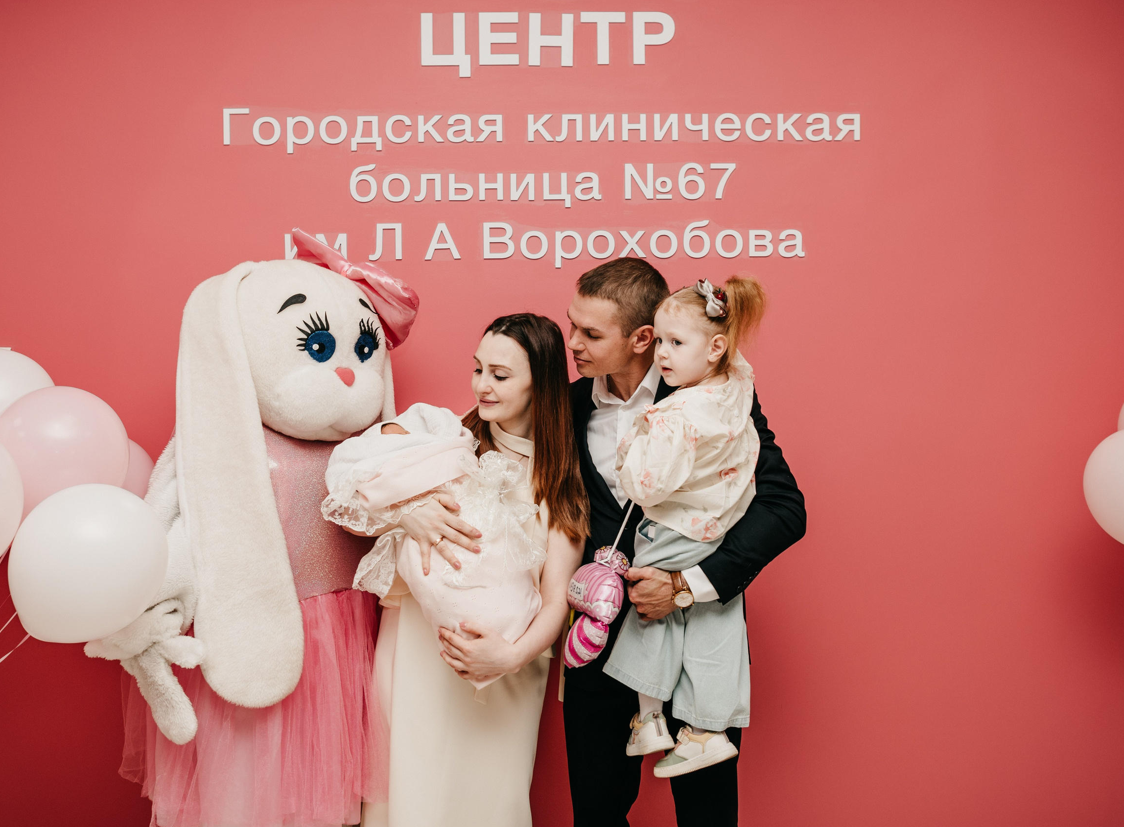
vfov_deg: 41.3
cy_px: 427
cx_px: 529
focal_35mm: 34
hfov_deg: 54.2
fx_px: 1096
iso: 125
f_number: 4
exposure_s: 1/160
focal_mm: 26
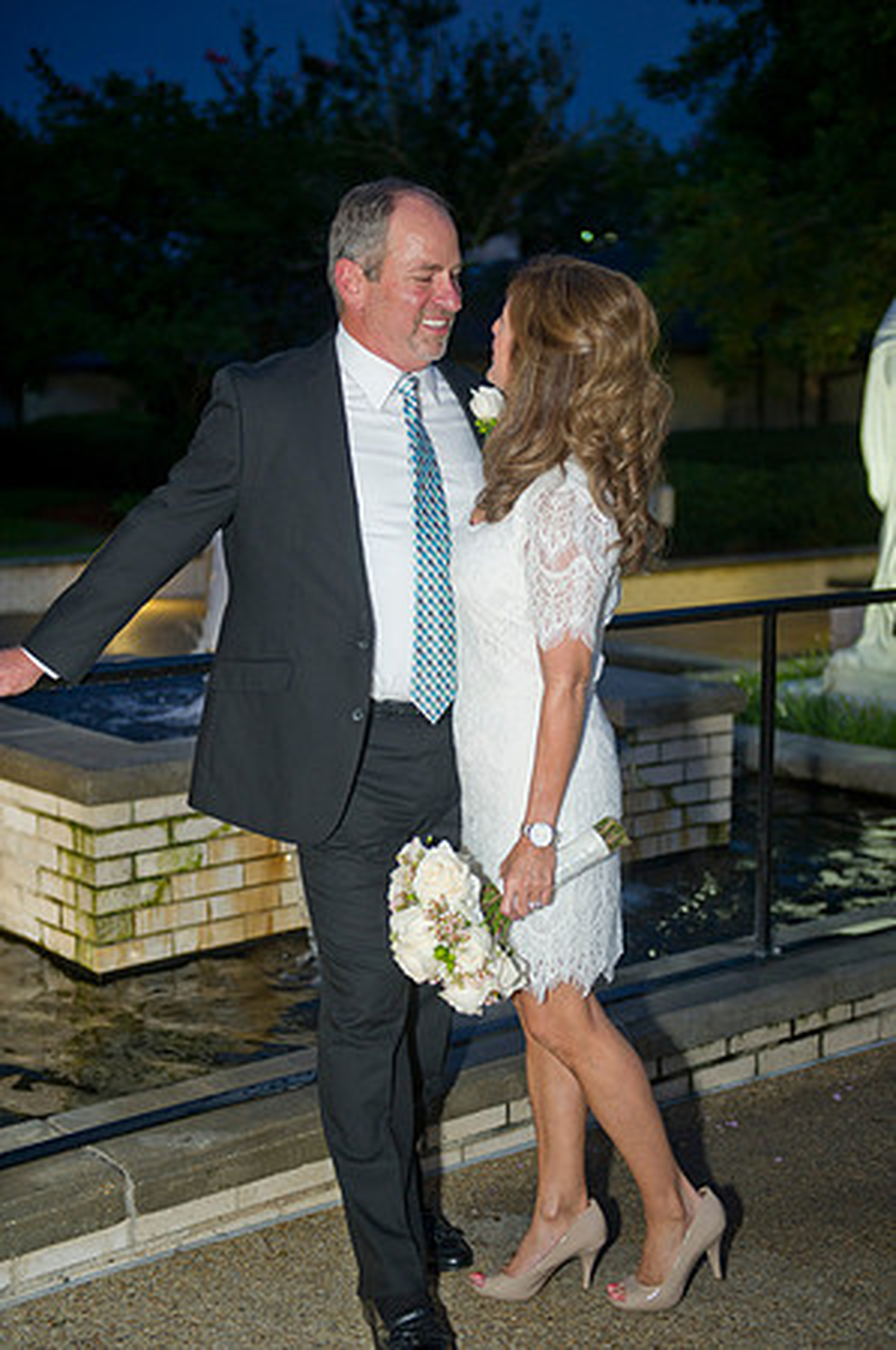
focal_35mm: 50
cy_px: 675
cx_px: 448
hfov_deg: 26.9
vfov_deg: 39.6
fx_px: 1871
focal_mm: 50
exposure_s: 1/80
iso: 800
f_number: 2.8
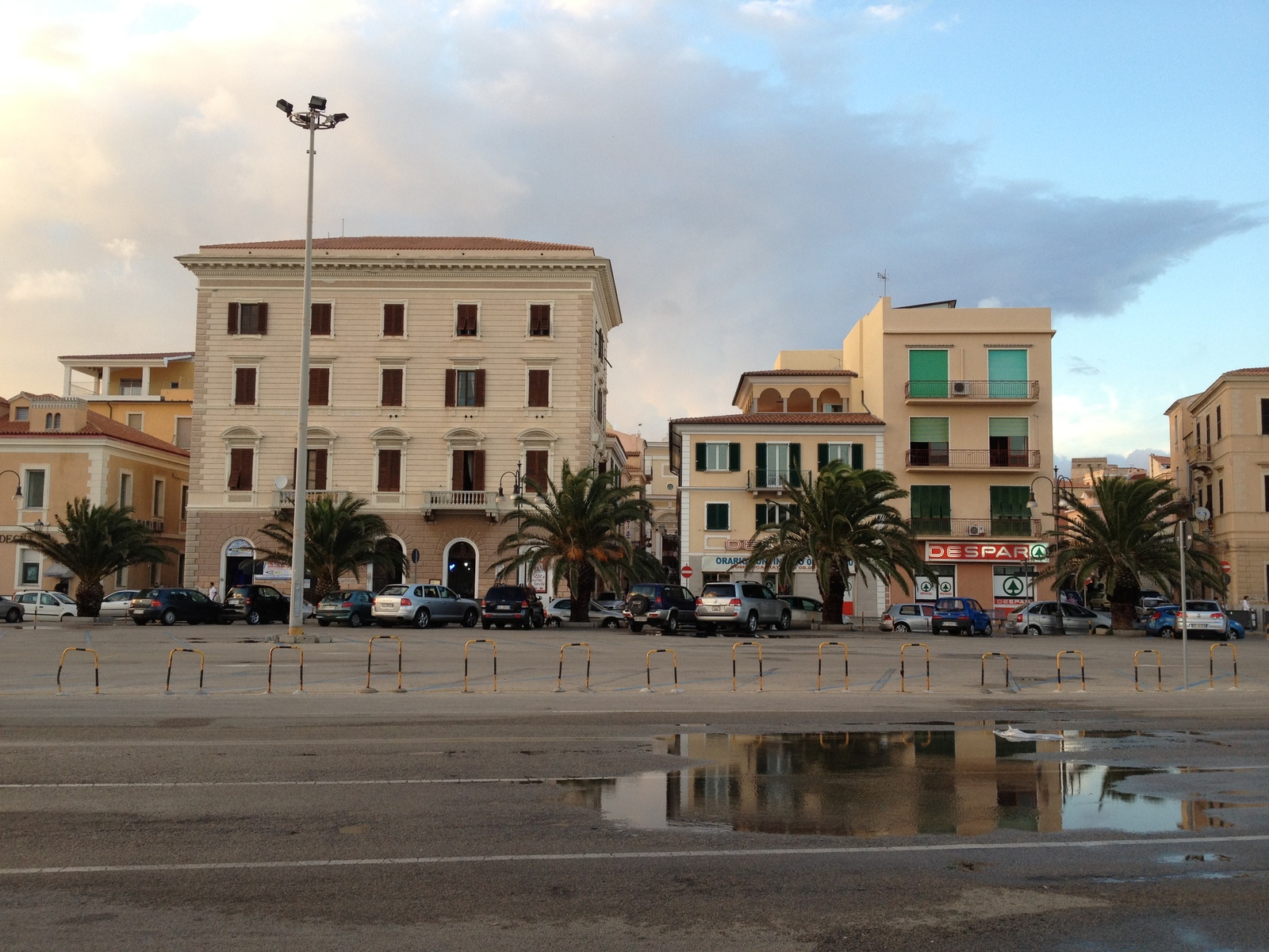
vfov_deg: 40.7
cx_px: 634
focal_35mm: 35
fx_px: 1283
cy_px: 476
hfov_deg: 52.6
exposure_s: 1/120
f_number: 2.4
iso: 64
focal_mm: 4.28
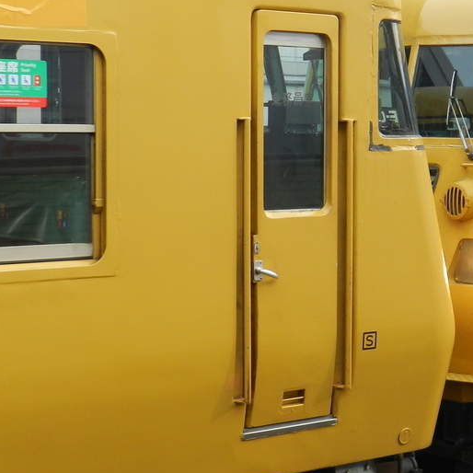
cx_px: 431
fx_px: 1469
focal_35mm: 95
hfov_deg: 18.0
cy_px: 221
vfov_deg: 18.3
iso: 160
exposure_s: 1/200
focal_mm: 8.1
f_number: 4.2
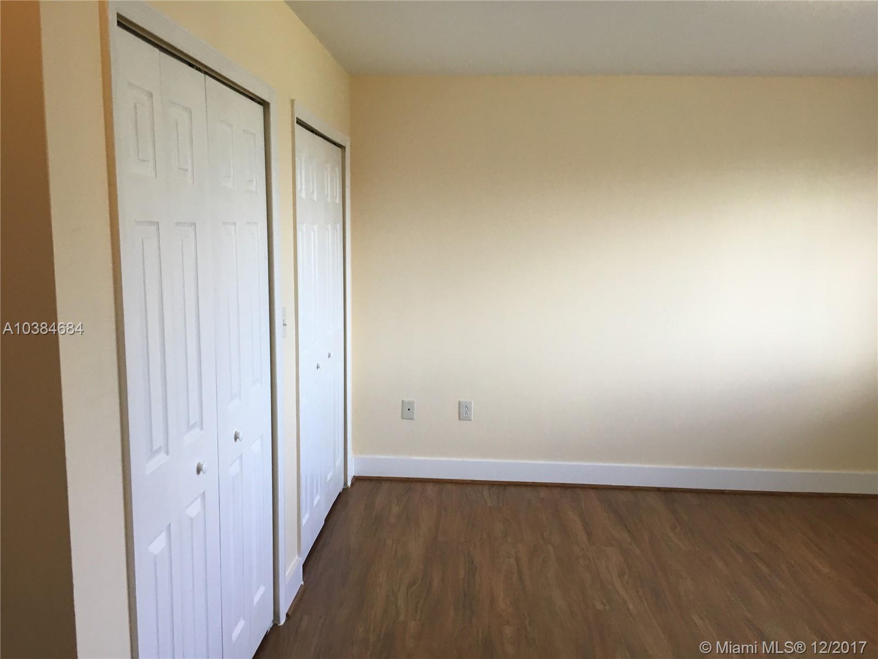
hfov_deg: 61.7
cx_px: 439
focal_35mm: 29
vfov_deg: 48.2
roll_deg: +1.0
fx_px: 736
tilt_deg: -6.0
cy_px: 330
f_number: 2.2
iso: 40
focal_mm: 4.15
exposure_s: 1/30
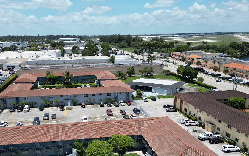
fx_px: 238
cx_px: 103
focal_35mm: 35
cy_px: 126
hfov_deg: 55.0
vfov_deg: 35.1
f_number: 1.7
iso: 110
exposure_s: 1/3200
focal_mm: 6.72
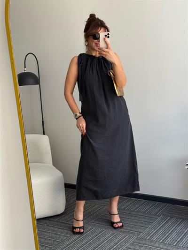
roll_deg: +4.0
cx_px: 94
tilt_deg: -21.0
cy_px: 125
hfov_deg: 30.3
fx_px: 347
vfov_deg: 39.6
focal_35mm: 48
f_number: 1.78
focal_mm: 6.76
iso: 80
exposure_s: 1/388
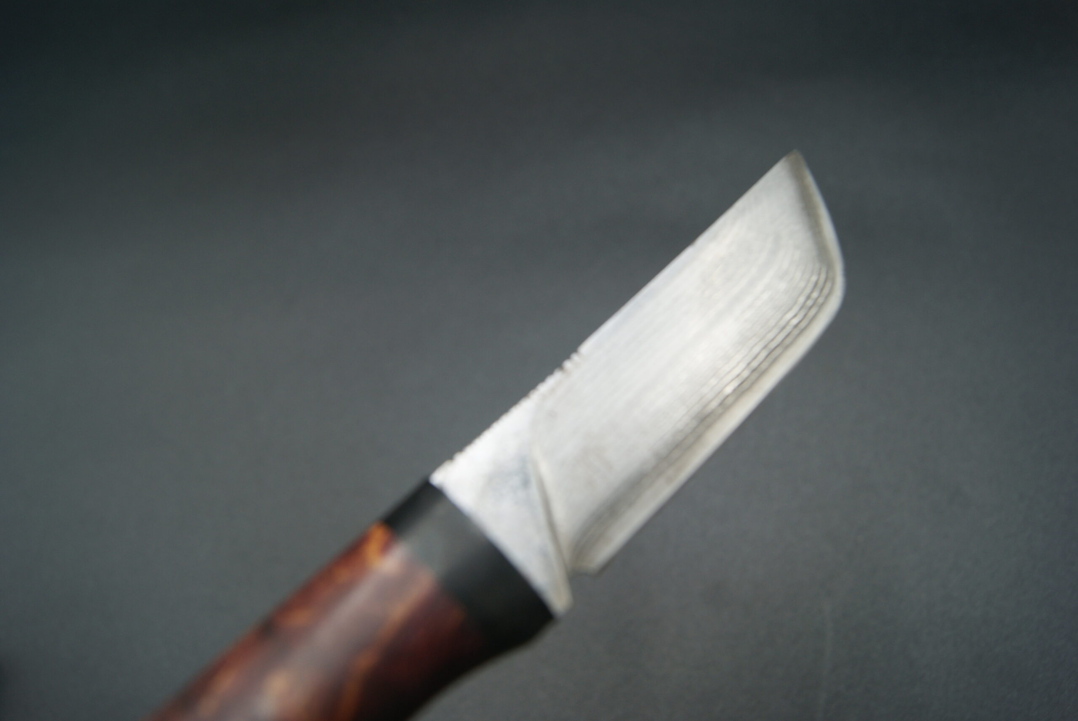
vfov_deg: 43.7
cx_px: 539
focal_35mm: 30
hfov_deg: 61.9
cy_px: 360
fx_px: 899
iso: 100
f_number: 5.6
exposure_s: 1/40
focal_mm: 20
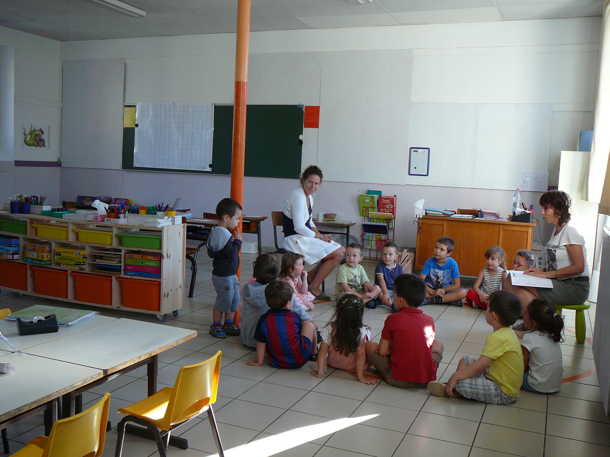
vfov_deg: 40.7
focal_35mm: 35
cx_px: 305
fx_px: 617
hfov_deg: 52.6
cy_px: 228
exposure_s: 1/50
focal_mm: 5.2
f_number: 2.8
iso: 100
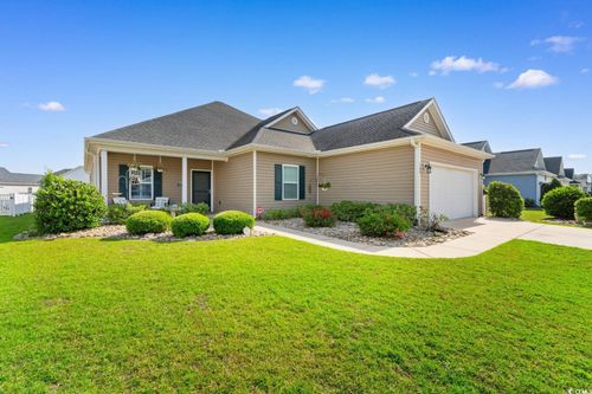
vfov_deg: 77.3
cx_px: 296
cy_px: 197
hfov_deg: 100.4
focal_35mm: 15
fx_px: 247
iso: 100
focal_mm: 10
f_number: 8
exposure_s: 1/250
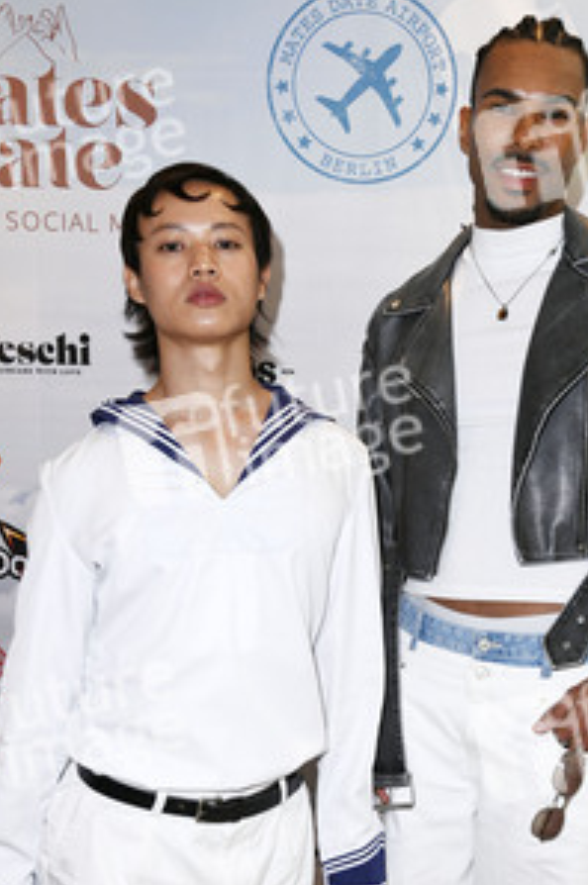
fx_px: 1252
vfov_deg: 38.5
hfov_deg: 26.4
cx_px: 356
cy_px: 585
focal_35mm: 51
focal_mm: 38
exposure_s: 1/250
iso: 800
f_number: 5.6
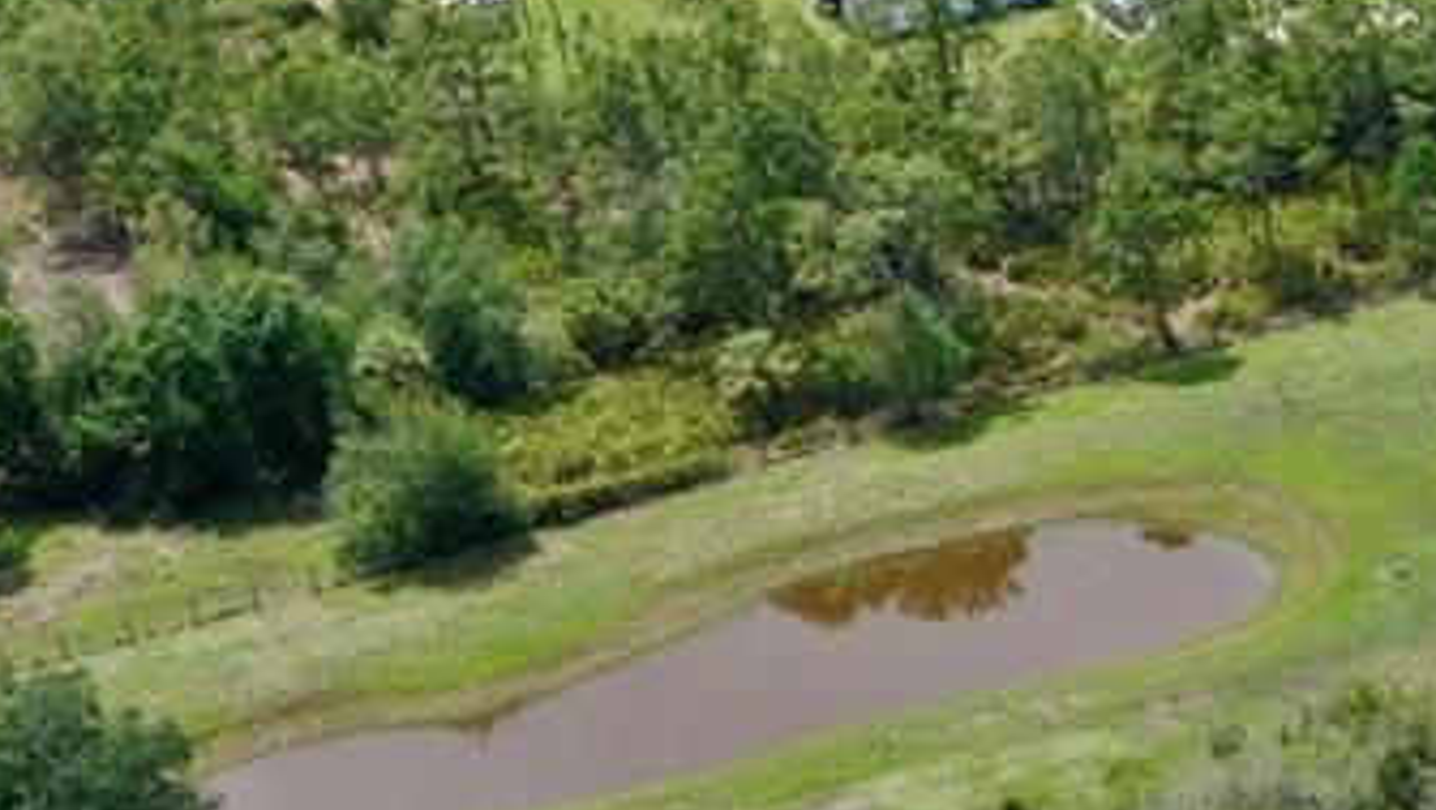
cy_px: 1054
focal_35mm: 140
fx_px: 5335
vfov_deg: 8.6
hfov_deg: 14.3
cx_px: 2173
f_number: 5.6
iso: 100
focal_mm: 10.26
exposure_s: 1/400
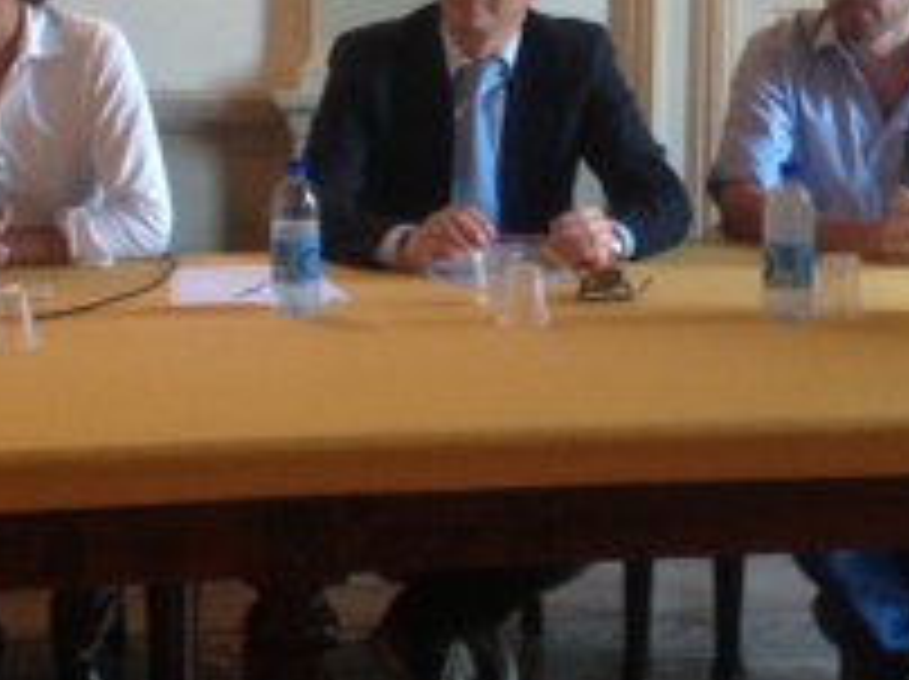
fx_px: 2911
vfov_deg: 13.3
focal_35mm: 111
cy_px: 176
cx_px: 216
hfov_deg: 17.6
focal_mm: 4.28
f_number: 2.4
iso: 200
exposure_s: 1/20
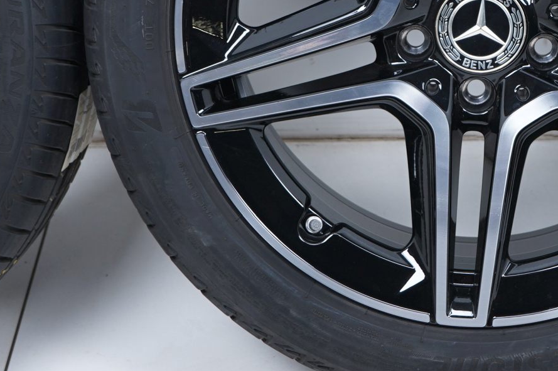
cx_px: 493
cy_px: 15
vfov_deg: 12.5
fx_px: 1672
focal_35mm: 108
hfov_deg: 18.6
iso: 250
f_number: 7.1
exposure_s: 1/125
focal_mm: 50
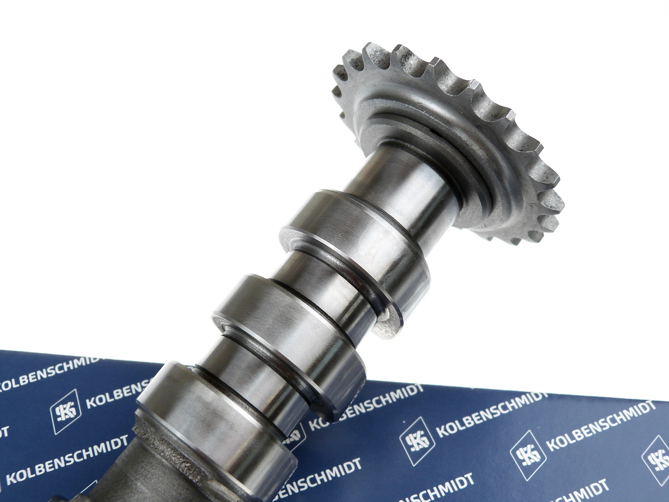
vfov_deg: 34.3
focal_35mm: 42
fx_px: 812
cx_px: 334
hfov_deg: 44.8
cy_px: 251
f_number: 3.2
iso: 100
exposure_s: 1/80
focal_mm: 7.4
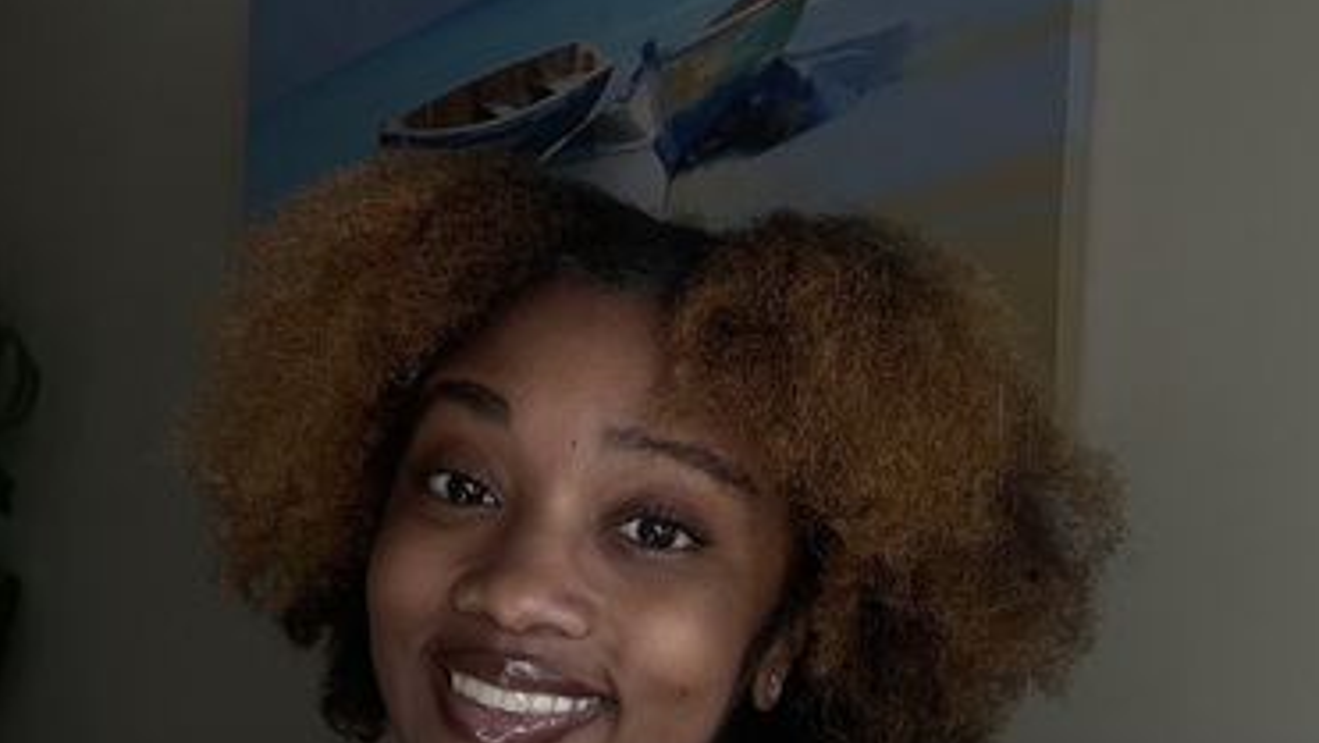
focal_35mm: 44
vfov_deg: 25.2
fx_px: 1539
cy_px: 818
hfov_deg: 46.4
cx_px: 660
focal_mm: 2.71
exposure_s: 1/60
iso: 100
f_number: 2.2
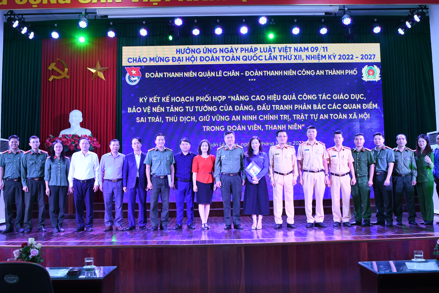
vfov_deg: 36.9
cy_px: 146
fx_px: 439
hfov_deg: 53.1
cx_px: 220
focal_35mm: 36
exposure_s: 1/200
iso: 640
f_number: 2.8
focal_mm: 24
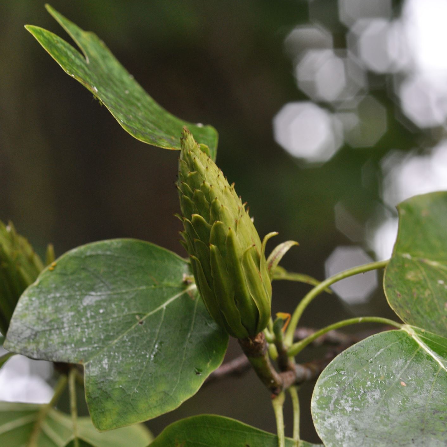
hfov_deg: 8.7
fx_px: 2946
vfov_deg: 8.7
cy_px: 288
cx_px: 224
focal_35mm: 202
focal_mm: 105
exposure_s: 1/125
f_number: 5.6
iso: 560
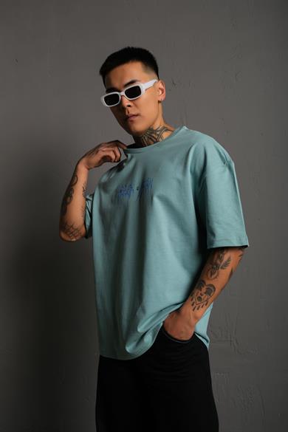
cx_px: 144
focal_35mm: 35
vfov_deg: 54.4
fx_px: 420
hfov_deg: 37.9
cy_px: 216
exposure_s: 1/160
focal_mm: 23.3
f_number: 5
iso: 160
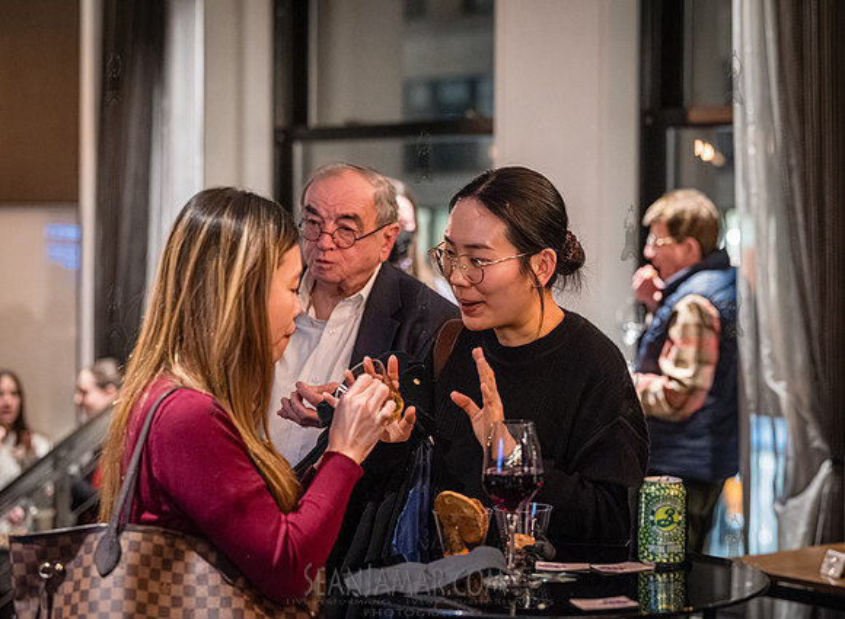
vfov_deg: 15.6
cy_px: 293
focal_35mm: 93
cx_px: 490
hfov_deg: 21.2
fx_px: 2256
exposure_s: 1/200
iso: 10000
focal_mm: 83
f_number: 3.2
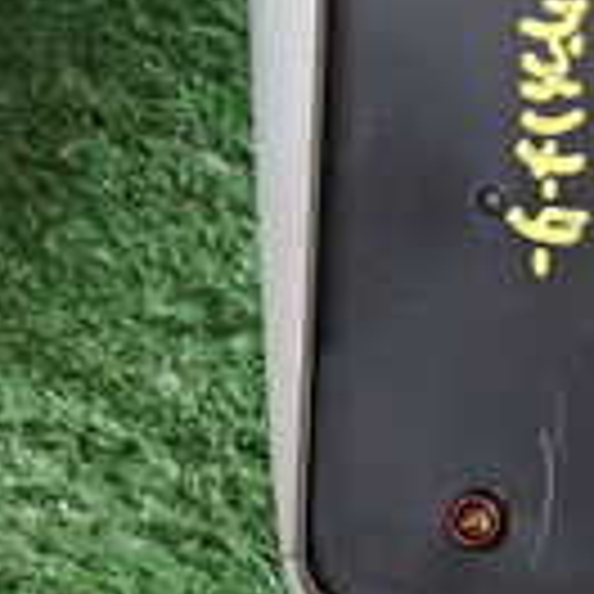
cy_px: -72
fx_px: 2815
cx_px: -58
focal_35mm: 145
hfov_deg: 11.9
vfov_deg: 11.8
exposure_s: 1/40
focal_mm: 6.37
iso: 400
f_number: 2.5
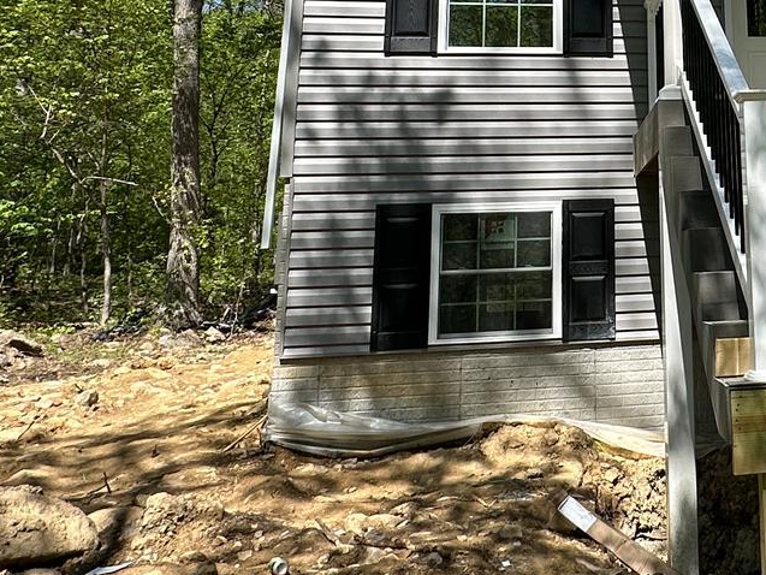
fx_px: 996
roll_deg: +2.4
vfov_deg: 30.5
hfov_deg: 38.2
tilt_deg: +13.2
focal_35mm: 45
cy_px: 38
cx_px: 736
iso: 40
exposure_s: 1/1103
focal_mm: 2.22
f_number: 2.2
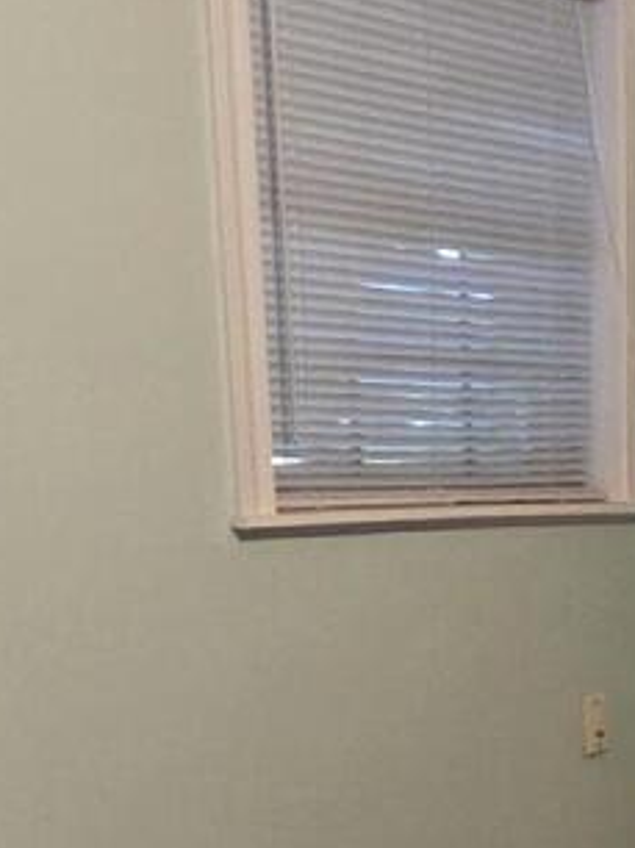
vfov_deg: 21.1
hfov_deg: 15.0
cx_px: 1154
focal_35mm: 85
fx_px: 2082
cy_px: 1070
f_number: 2.2
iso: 1000
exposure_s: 1/60
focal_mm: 2.2
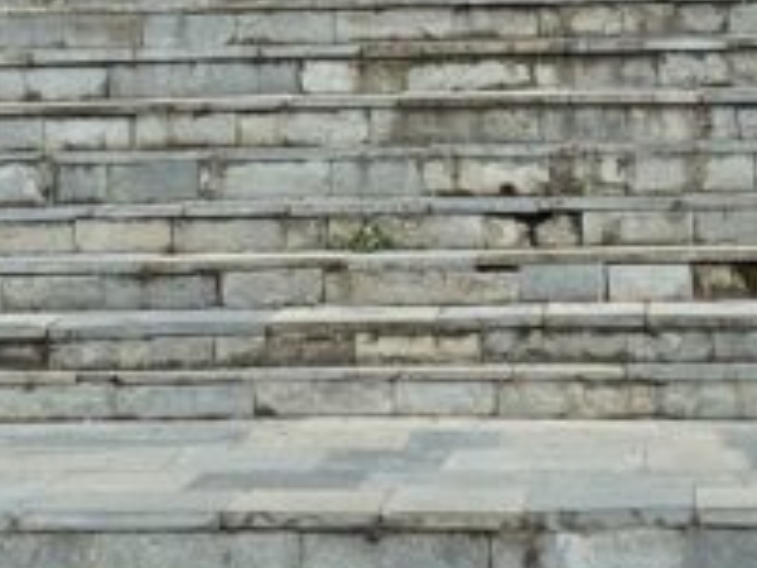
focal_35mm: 177
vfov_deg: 8.0
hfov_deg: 11.2
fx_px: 3871
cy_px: -591
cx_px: 227
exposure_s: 1/4145
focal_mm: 6.25
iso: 80
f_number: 1.7
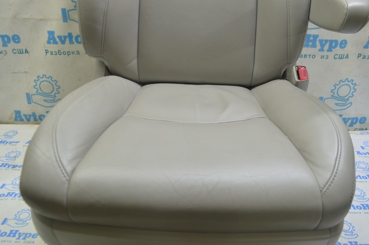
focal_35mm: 33
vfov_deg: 39.9
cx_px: 184
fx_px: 338
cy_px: 122
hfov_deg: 57.3
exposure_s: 1/20
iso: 400
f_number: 5.6
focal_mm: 22
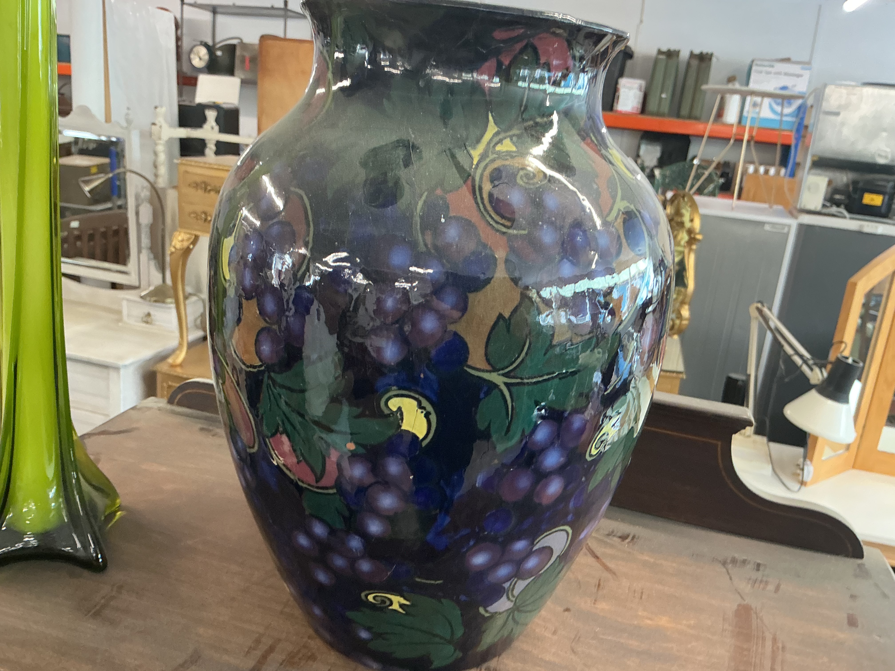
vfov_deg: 48.2
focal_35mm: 29
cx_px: 448
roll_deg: -6.7
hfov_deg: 61.7
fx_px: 750
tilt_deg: -17.7
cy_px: 336
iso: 125
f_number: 1.8
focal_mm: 3
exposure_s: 1/50
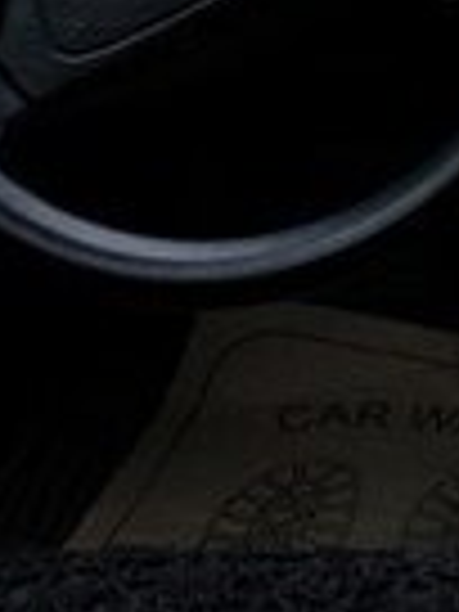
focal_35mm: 106
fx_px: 1874
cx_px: 792
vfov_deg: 17.2
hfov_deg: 12.8
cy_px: -234
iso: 64
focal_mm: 4.15
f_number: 2.2
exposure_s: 1/100
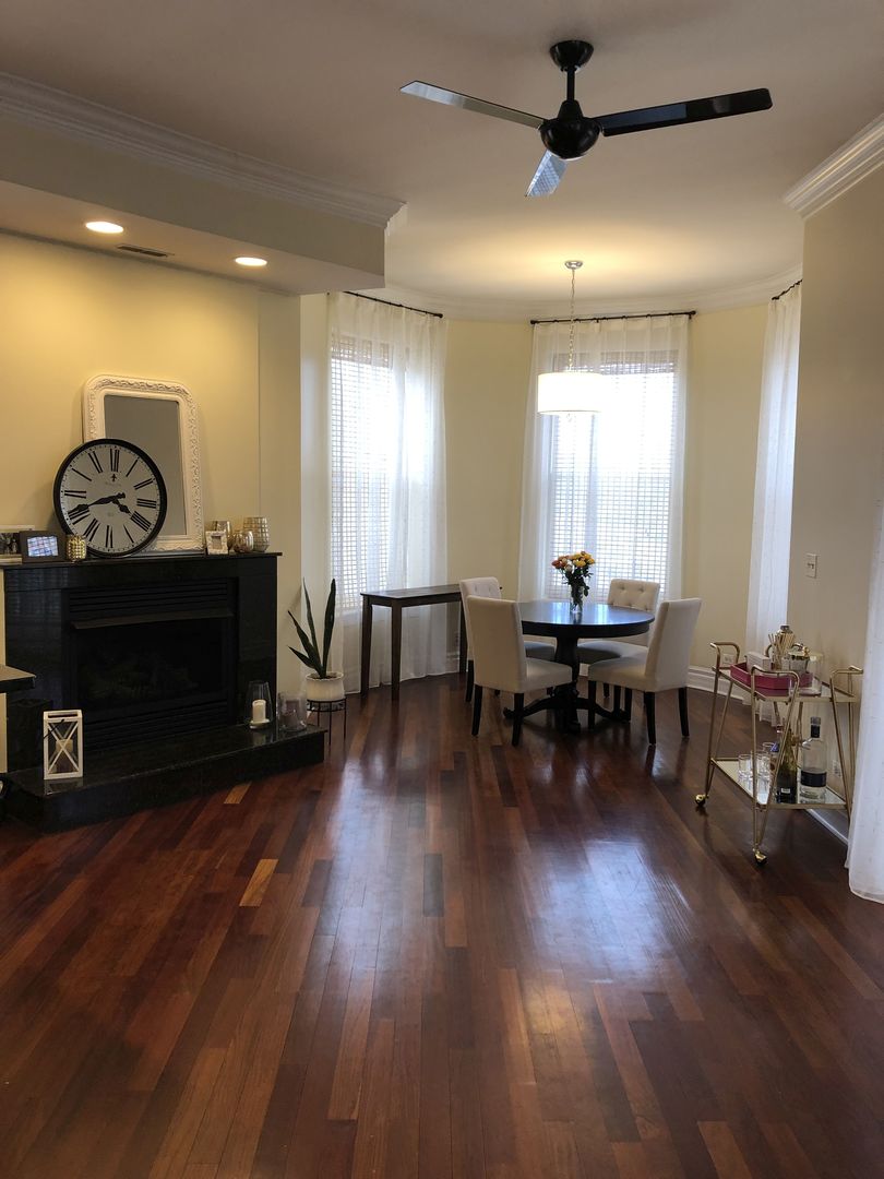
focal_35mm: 28
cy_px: 590
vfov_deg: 63.4
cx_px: 442
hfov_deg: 49.7
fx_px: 953
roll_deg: -1.0
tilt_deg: -5.6
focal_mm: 3.99
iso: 40
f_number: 1.8
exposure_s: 1/24
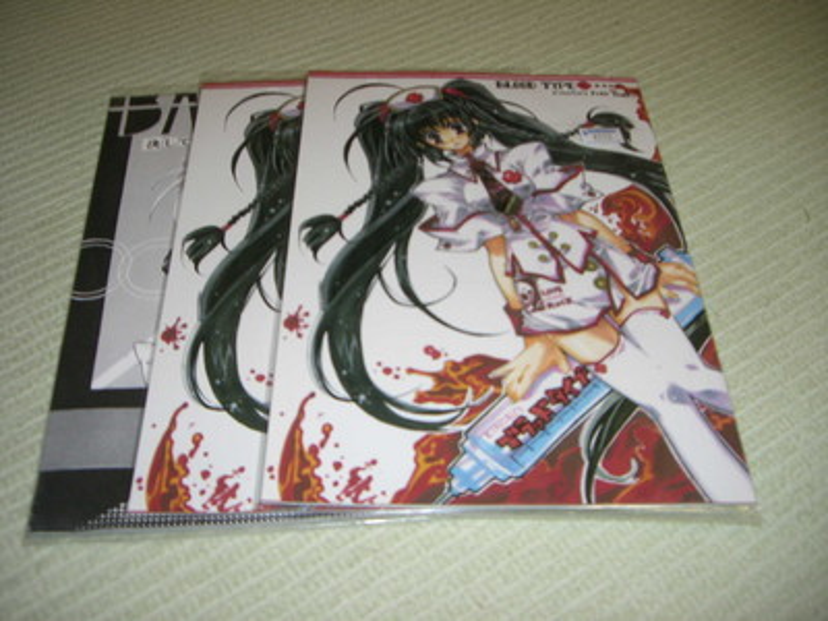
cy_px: 310
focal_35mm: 38
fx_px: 909
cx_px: 414
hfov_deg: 49.0
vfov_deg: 37.7
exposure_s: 1/60
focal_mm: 6.2
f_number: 2.7
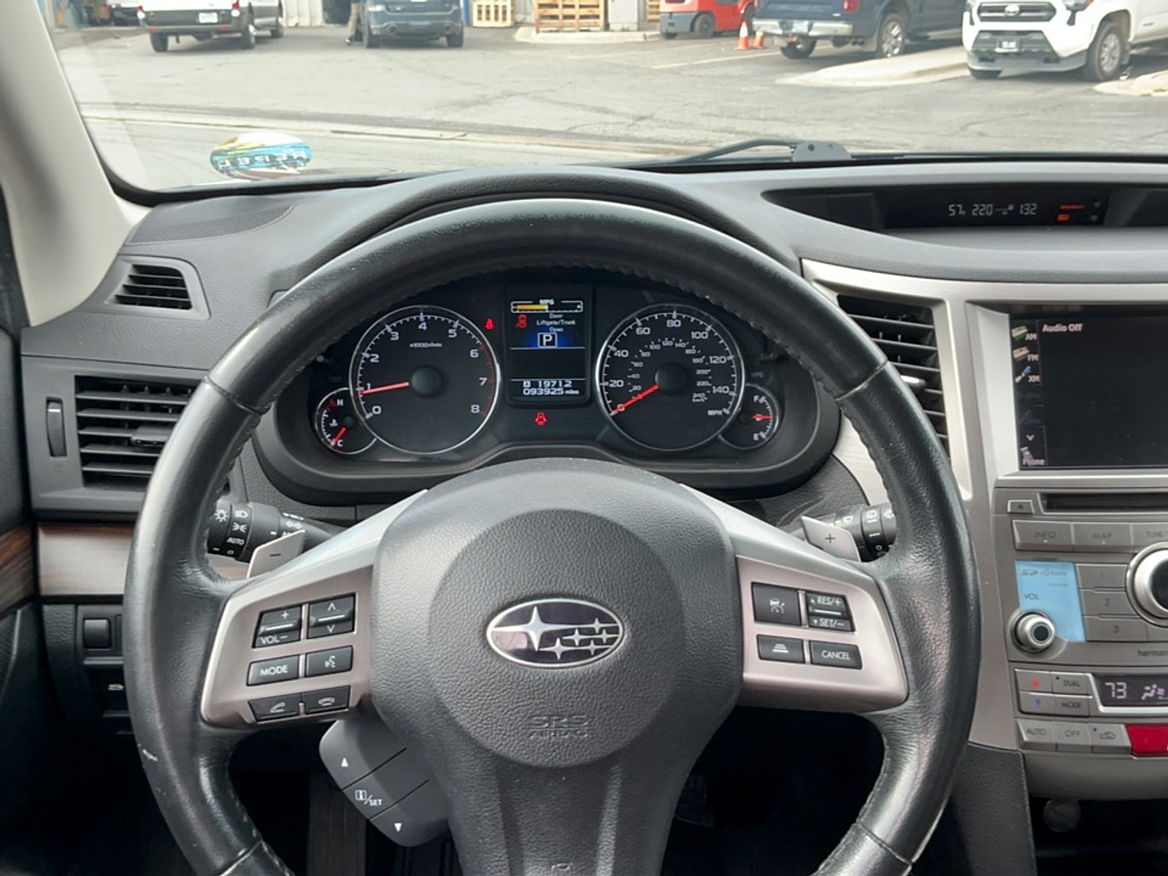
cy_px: 438
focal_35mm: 31
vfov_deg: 45.4
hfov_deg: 58.4
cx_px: 584
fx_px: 1046
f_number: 1.8
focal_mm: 3
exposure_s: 1/60
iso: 16
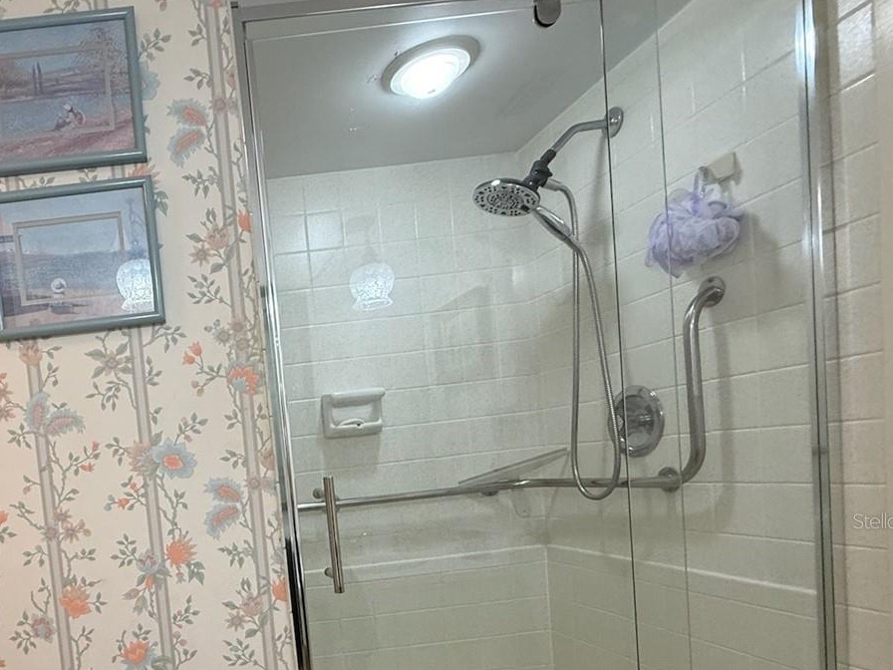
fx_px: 645
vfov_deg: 51.9
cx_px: 149
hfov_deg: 62.1
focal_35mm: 25
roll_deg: +6.5
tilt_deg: -2.9
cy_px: 520
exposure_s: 1/120
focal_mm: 2.22
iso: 250
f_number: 2.2
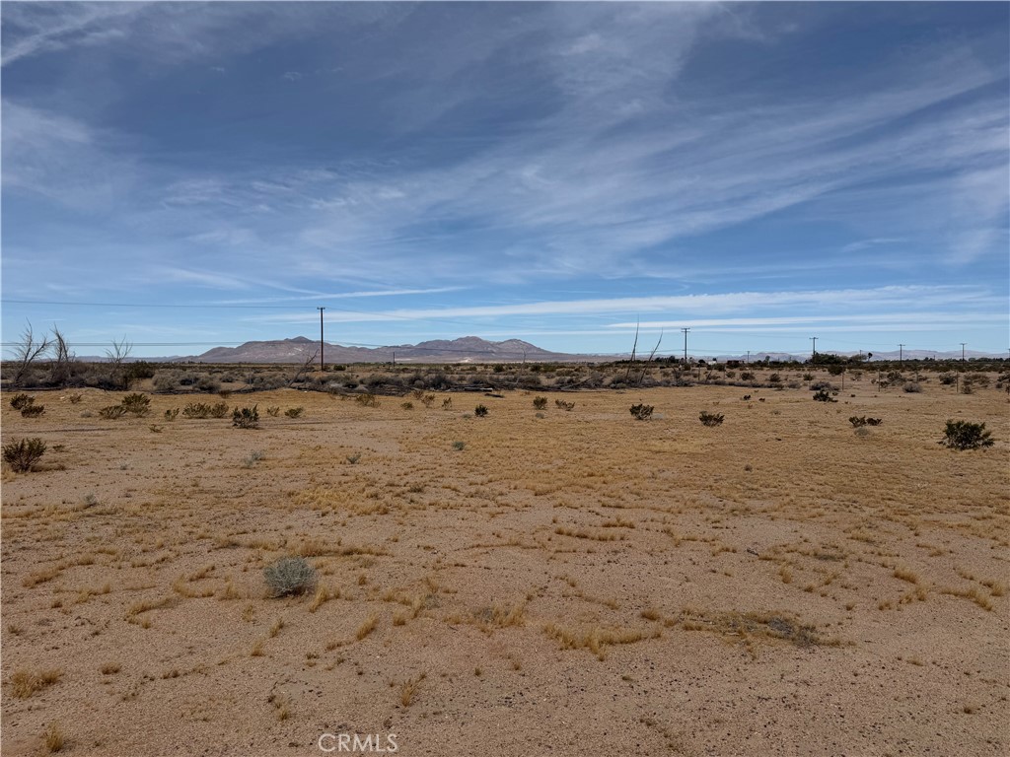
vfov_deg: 56.8
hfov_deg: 71.6
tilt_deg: -1.0
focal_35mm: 24
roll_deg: +1.8
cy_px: 378
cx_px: 505
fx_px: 700
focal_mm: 6.76
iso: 80
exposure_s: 1/11905
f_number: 1.78
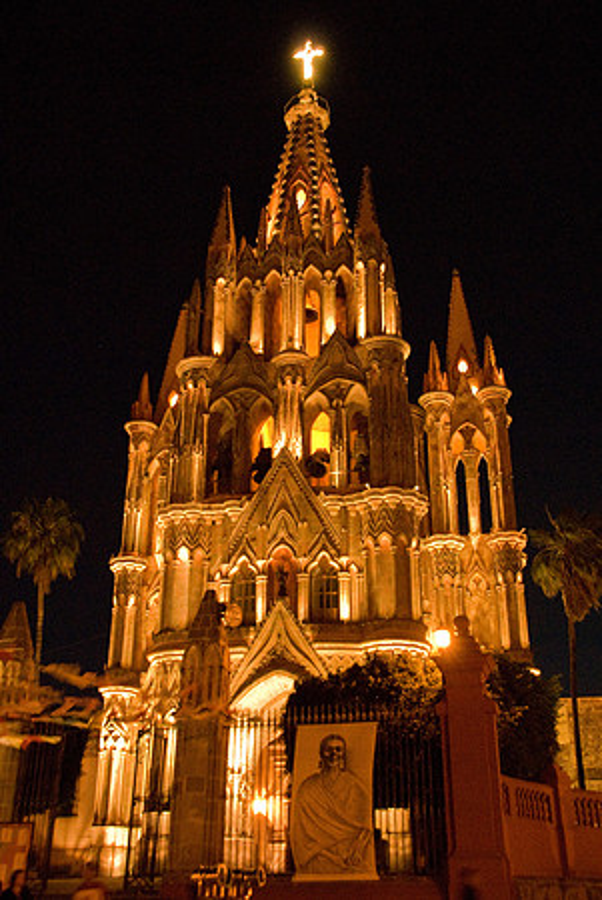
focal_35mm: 36
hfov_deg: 37.0
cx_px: 301
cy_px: 450
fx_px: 901
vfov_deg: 53.1
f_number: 5
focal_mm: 24
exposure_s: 1/6
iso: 1600
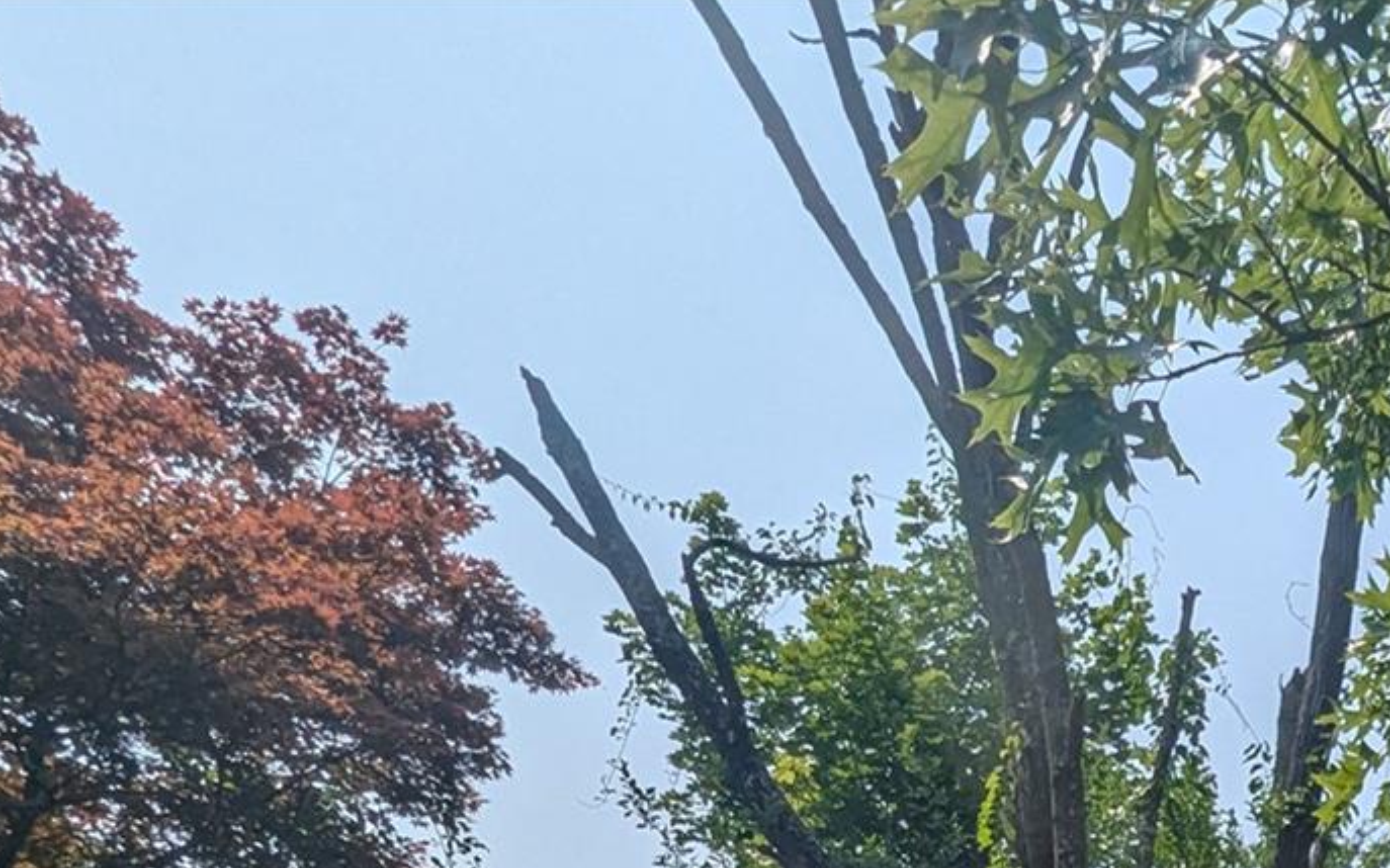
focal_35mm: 41
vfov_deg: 21.3
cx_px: 1469
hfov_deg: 40.5
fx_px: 1553
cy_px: 1548
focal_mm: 1.95
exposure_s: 1/3788
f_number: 2.2
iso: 51
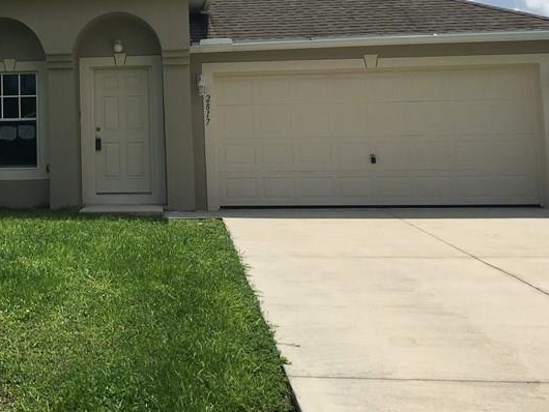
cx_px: 69
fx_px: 889
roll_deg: +1.9
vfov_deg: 25.5
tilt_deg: +7.4
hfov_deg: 32.8
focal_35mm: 56
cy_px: 64
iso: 25
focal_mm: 4.15
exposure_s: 1/3205
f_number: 2.2
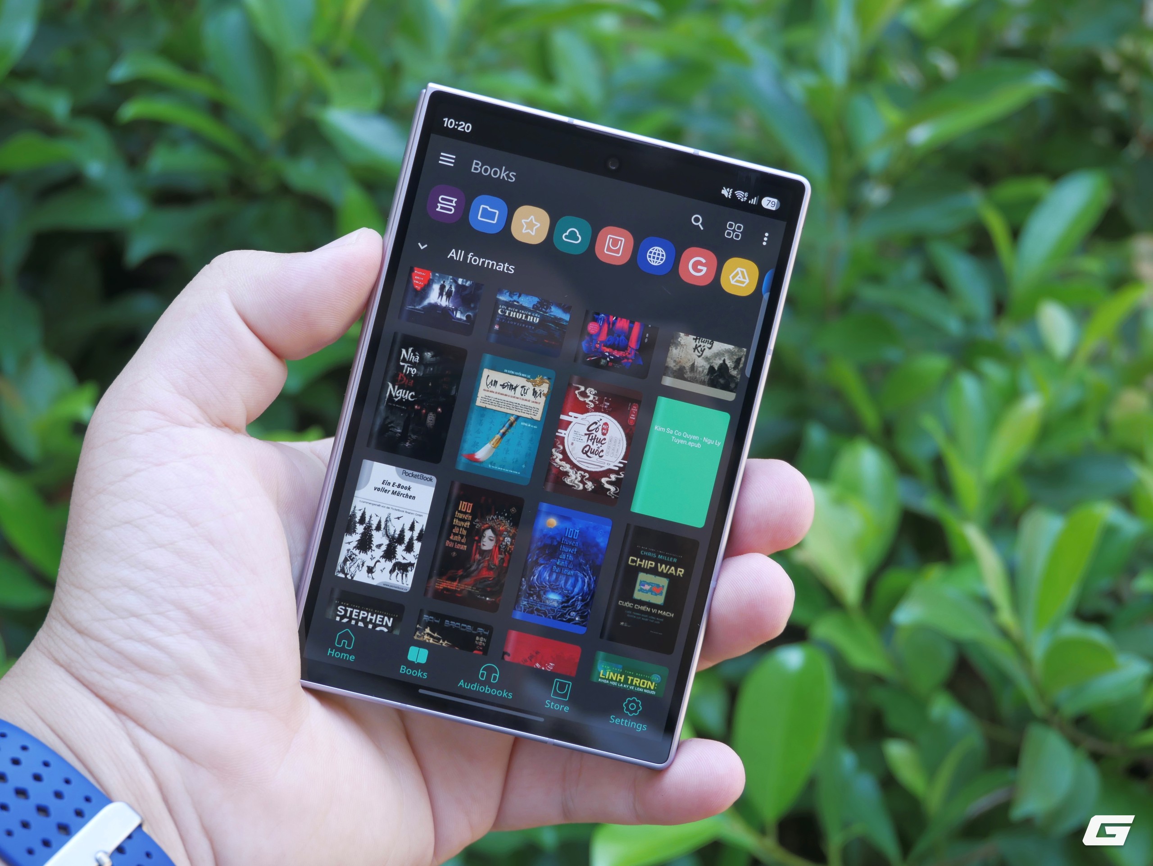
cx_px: 576
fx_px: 1999
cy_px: 433
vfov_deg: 24.4
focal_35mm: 60
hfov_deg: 32.2
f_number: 5.3
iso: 200
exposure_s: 1/60
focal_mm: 30
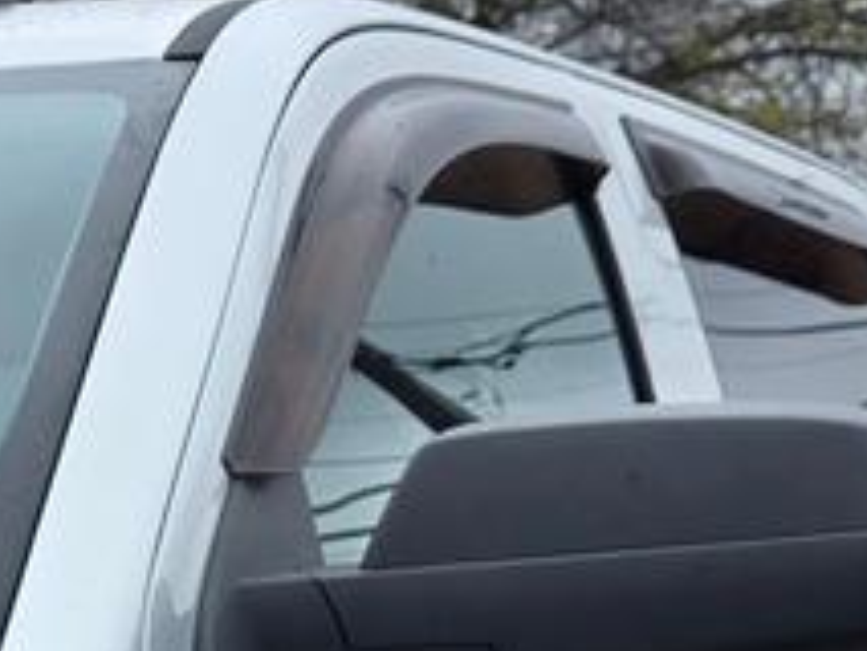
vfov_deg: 9.3
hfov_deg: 12.0
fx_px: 3458
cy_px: 1717
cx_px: -1107
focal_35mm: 138
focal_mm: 6.3
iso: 16
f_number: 1.7
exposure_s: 1/200
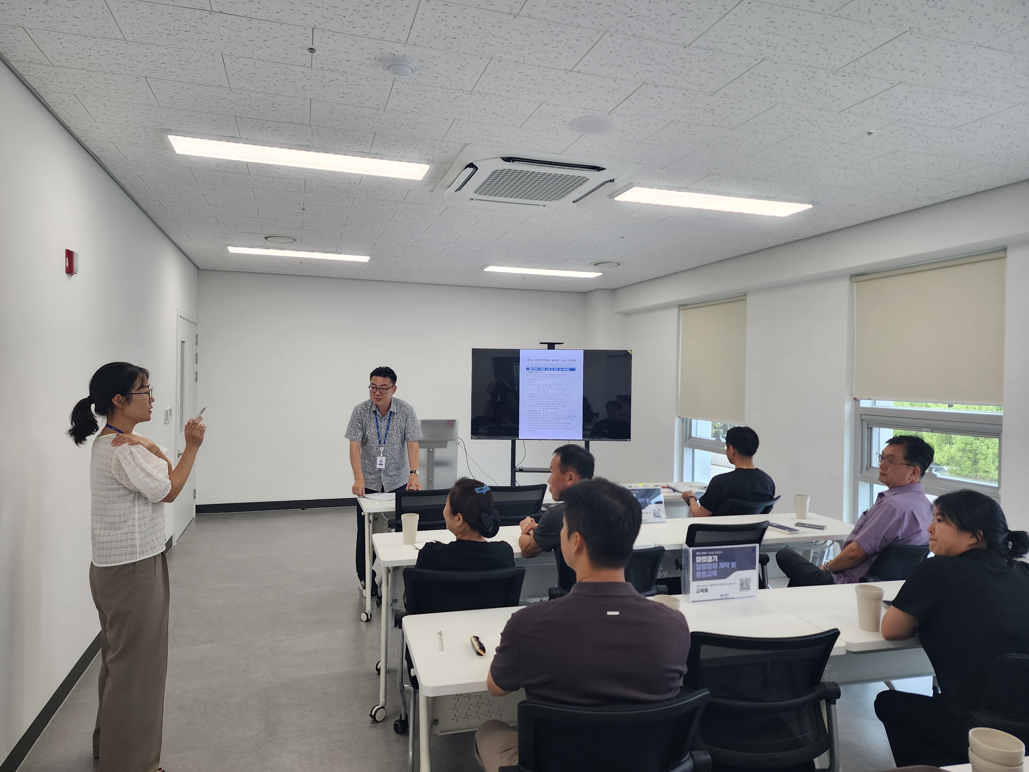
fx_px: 684
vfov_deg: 58.9
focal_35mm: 23
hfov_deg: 73.9
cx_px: 514
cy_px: 386
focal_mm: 6.4
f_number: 1.8
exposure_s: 1/180
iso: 100
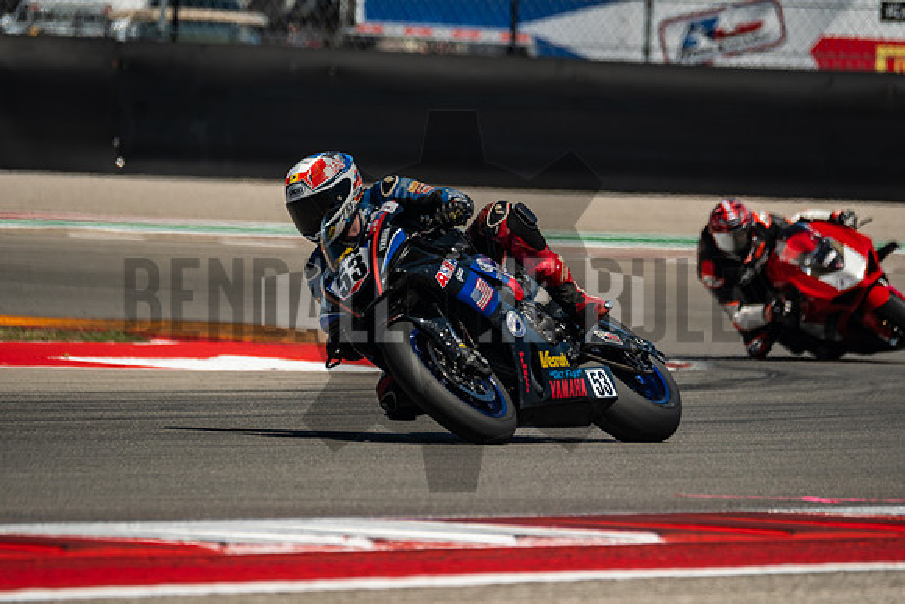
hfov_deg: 3.6
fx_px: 14558
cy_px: 302
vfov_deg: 2.4
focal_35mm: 579
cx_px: 452
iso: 500
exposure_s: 1/1600
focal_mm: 386
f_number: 5.6
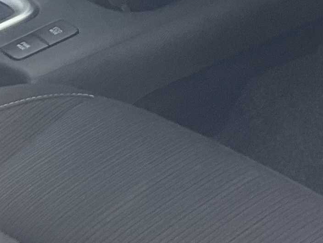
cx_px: 455
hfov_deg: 11.5
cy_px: -107
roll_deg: -1.1
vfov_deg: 8.8
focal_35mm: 166
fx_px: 1549
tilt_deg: -20.4
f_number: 1.8
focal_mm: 3
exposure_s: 1/154
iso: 16
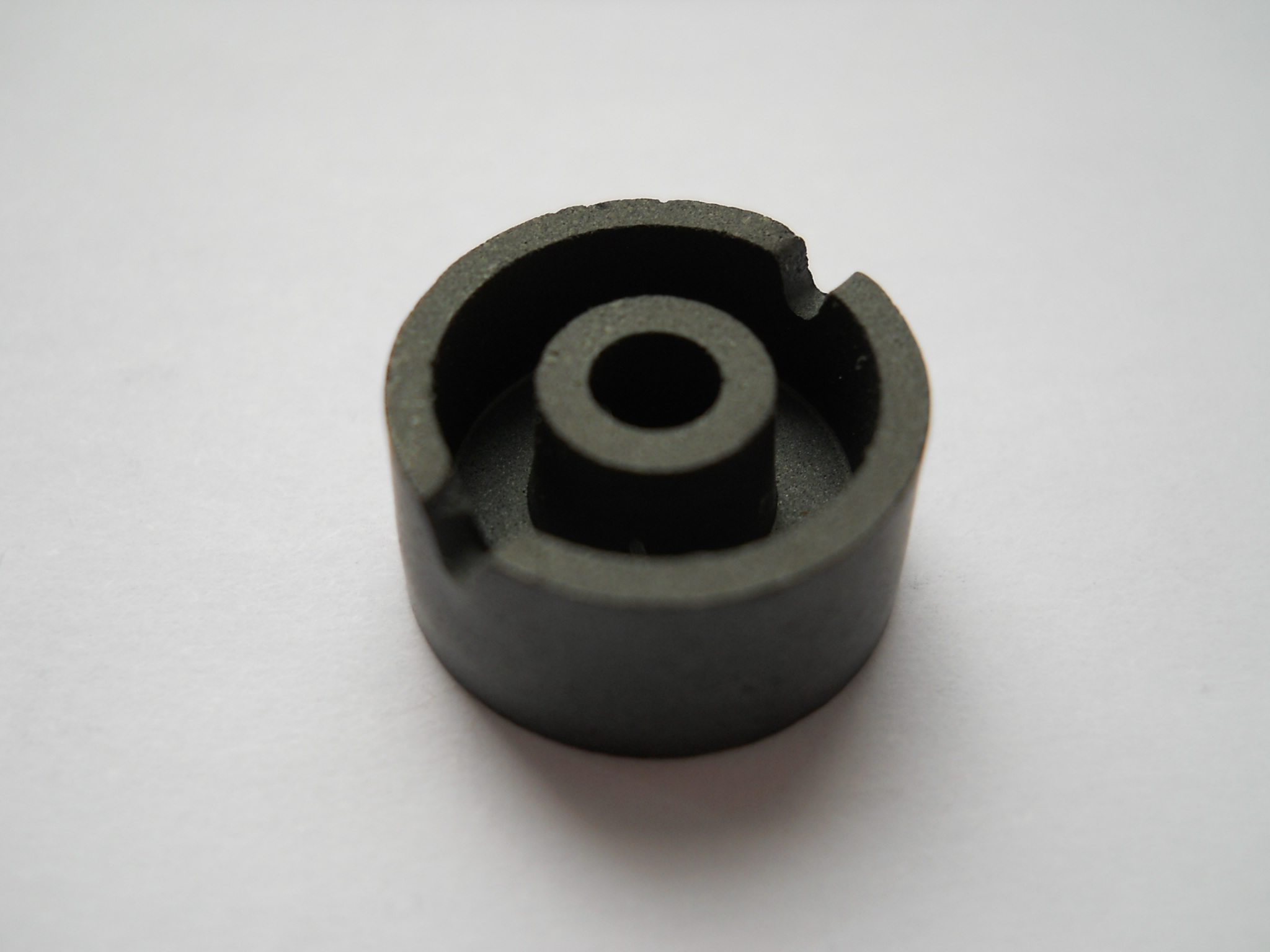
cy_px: 476
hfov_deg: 45.8
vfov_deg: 35.1
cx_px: 635
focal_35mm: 41
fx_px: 1504
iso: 80
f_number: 3.1
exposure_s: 1/125
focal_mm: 6.72
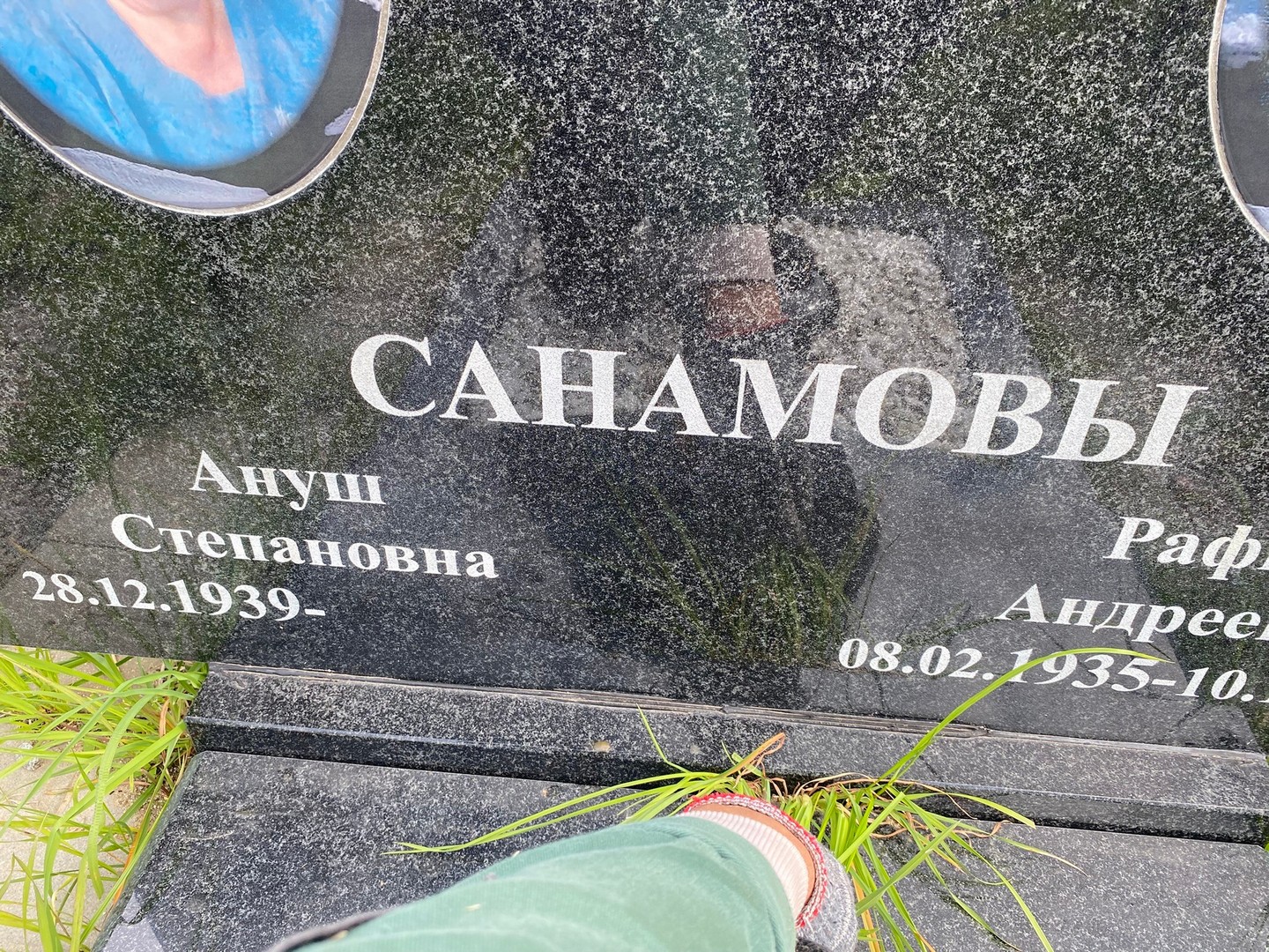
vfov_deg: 53.1
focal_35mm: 26
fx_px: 953
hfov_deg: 67.3
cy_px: 476
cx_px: 634
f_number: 1.8
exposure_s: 1/377
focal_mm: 4.25
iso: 32
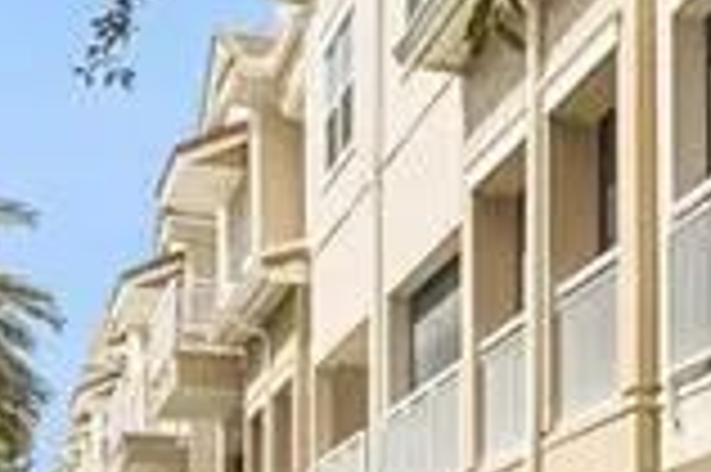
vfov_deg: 13.0
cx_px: 896
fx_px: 1952
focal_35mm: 99
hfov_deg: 19.2
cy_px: 742
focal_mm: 15.3
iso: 100
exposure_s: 1/125
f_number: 11
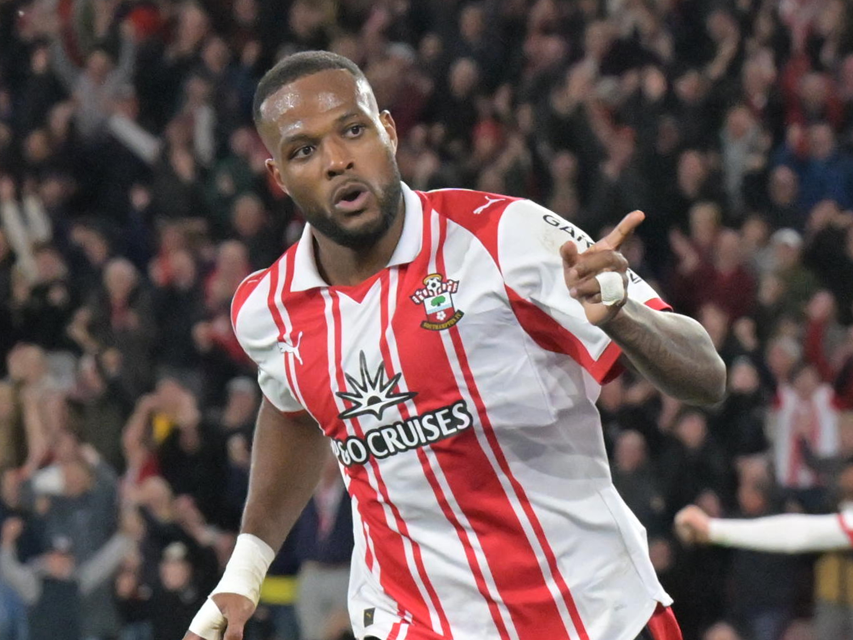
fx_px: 2908
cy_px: 371
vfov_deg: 12.6
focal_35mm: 118
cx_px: 445
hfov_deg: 16.7
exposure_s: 1/1600
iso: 4000
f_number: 4
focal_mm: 91
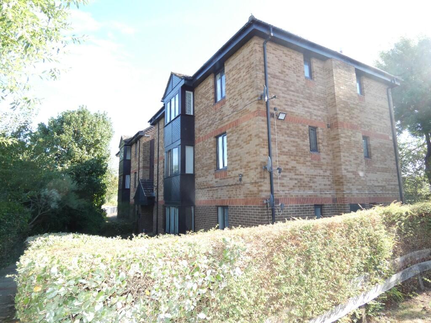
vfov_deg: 66.0
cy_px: 162
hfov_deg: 81.7
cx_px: 216
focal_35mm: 20
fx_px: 249
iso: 200
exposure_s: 1/400
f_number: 2.8
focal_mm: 3.6
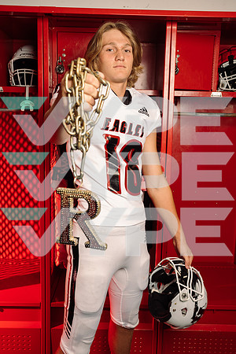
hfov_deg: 35.9
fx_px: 364
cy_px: 177
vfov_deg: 51.9
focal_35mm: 37
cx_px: 118
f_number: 6.3
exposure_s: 1/250
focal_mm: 37
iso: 250
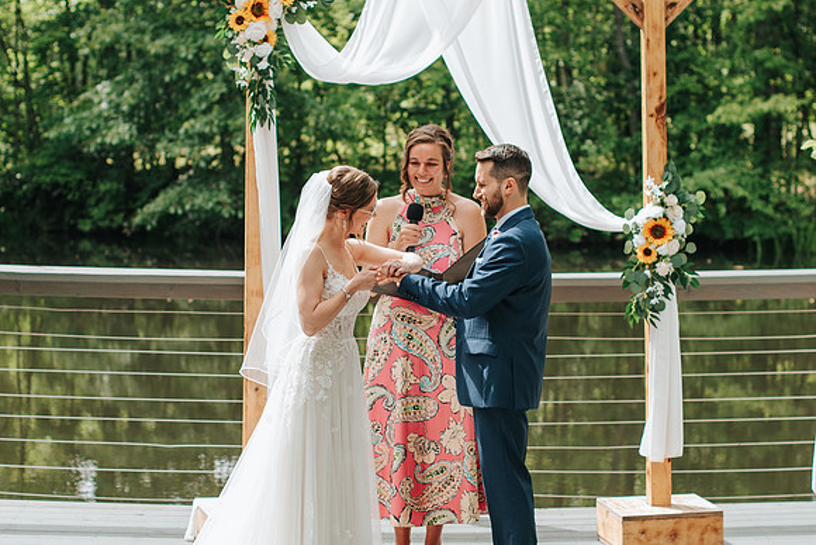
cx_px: 411
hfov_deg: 21.8
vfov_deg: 14.6
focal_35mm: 93
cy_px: 294
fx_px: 2120
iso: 100
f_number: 2.8
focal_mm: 50
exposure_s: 1/400
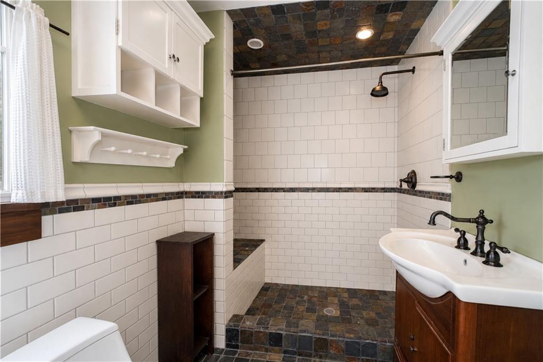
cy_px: 181
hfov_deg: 100.4
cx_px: 272
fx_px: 226
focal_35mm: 15
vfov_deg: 77.3
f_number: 8
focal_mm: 10
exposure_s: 1/125
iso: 1600
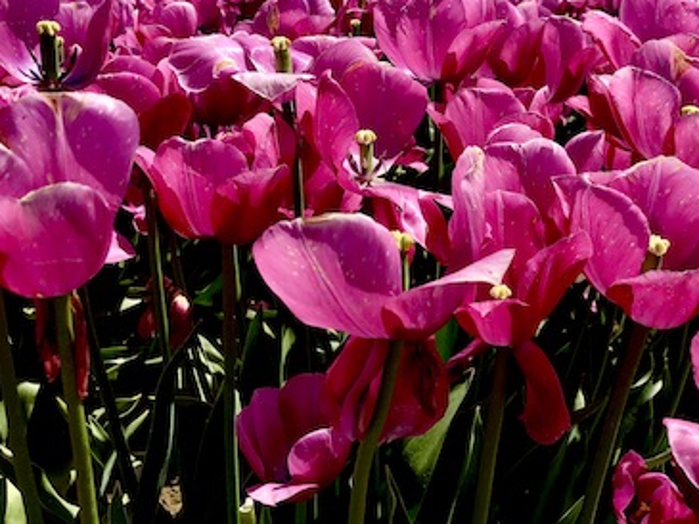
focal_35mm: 46
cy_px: 145
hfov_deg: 41.1
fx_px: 929
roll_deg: +0.9
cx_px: 412
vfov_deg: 31.1
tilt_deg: -13.0
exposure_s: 1/1600
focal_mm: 4
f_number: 1.8
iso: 20
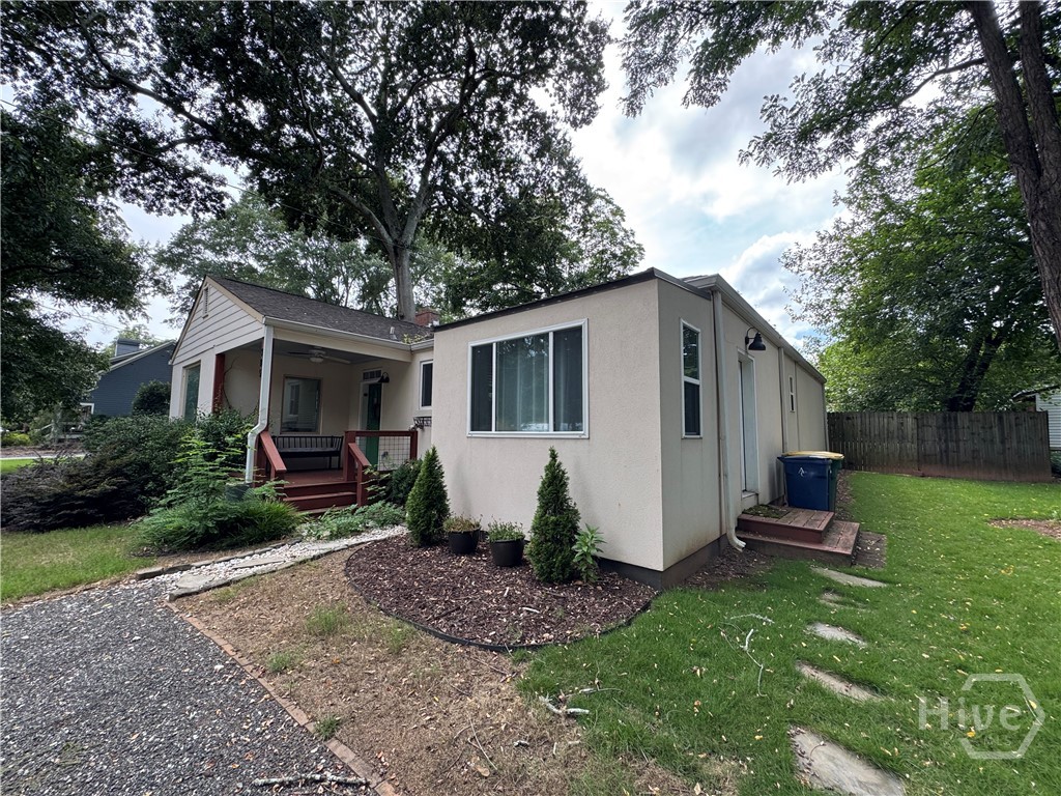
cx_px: 530
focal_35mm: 14
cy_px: 398
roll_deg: -0.7
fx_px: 429
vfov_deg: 85.7
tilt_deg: +4.4
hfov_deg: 102.1
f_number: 2.2
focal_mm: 2.22
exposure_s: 1/216
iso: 40
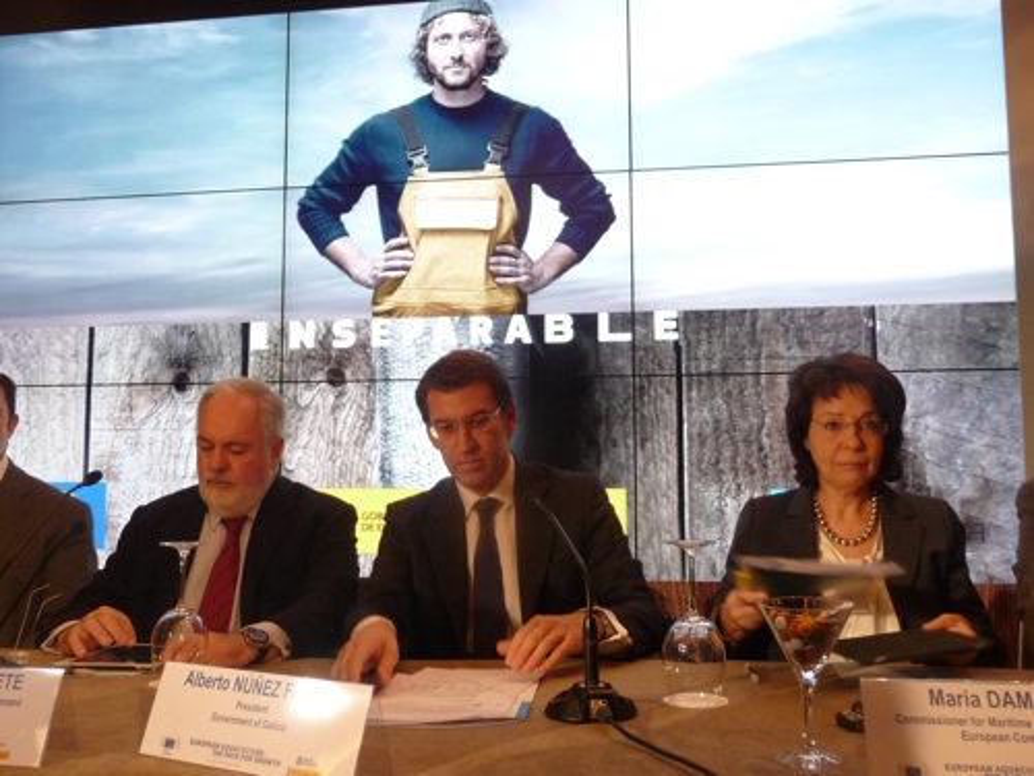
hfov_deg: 56.8
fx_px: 956
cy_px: 388
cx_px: 517
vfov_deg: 44.2
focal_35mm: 32
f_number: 3.3
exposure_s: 1/30
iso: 250
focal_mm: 4.7
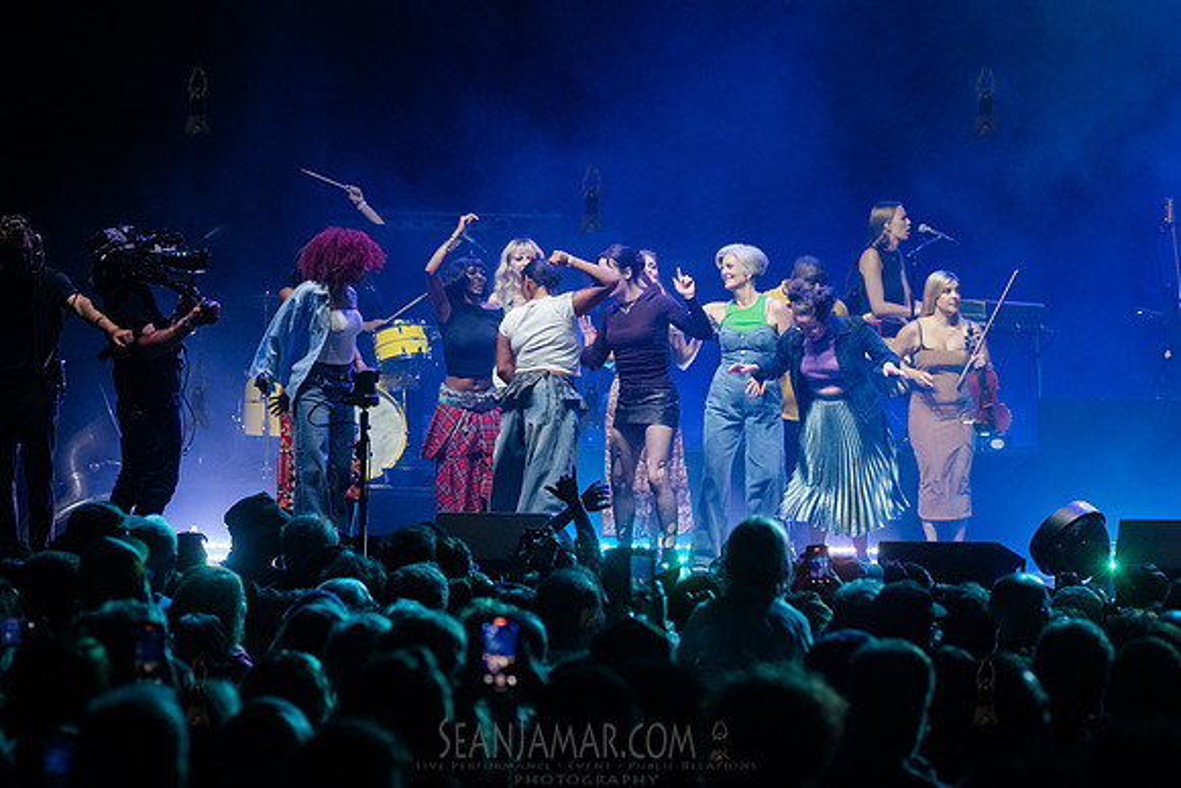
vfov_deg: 7.8
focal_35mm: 176
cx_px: 559
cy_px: 405
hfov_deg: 11.7
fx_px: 5769
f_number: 4.5
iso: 6400
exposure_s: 1/1250
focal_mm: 135
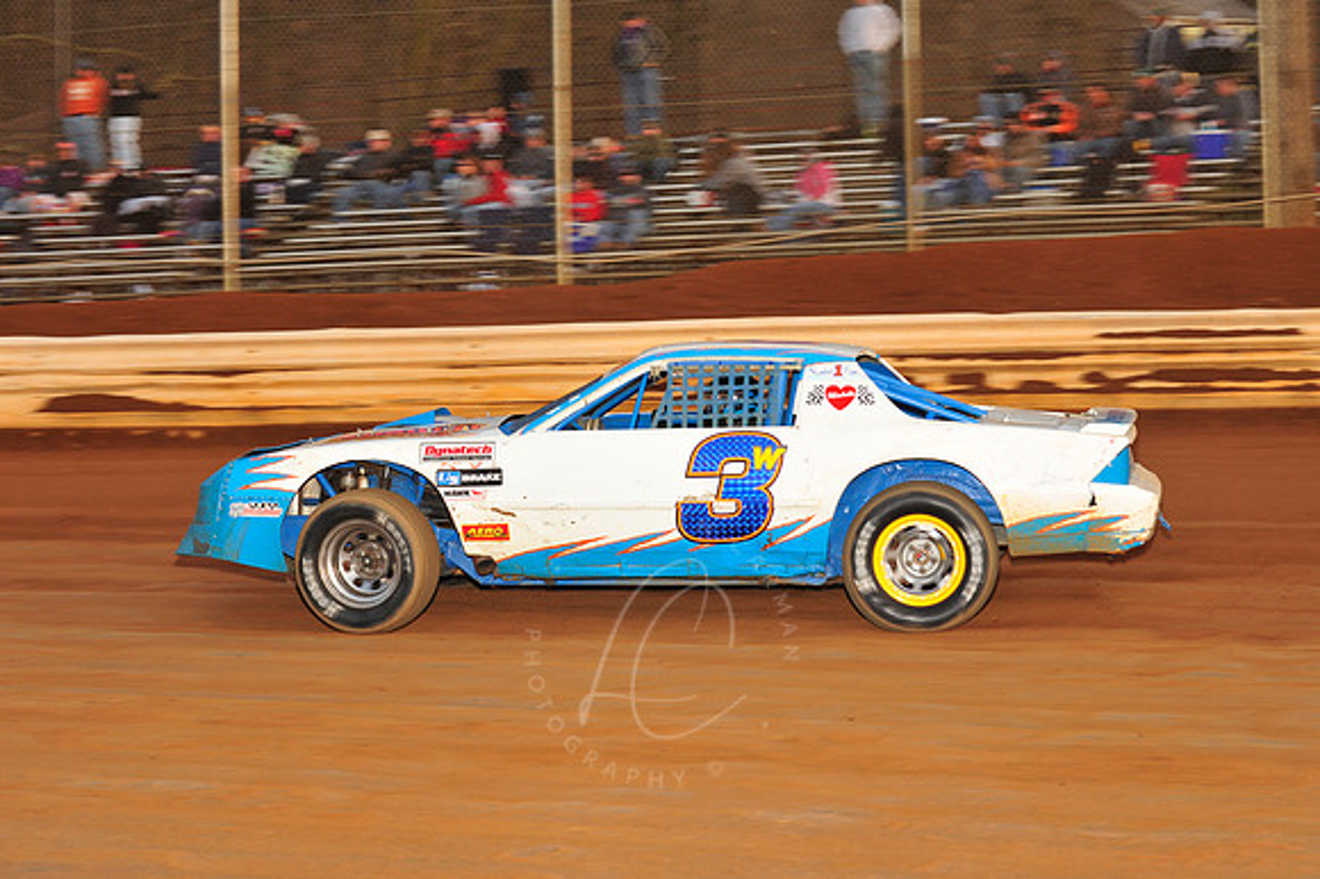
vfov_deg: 17.0
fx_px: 2932
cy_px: 440
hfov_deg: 25.4
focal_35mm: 80
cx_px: 660
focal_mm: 80
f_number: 8
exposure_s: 1/250
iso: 640
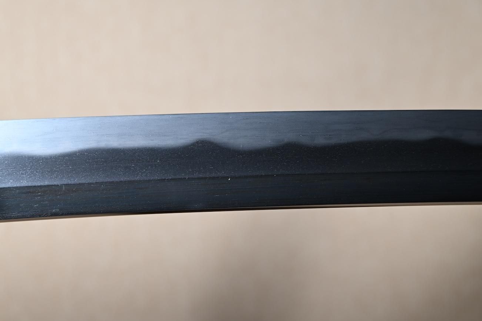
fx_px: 1124
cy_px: 160
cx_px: 230
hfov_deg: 24.2
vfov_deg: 16.3
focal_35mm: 84
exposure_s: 1
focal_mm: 52
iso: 100
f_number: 4.8
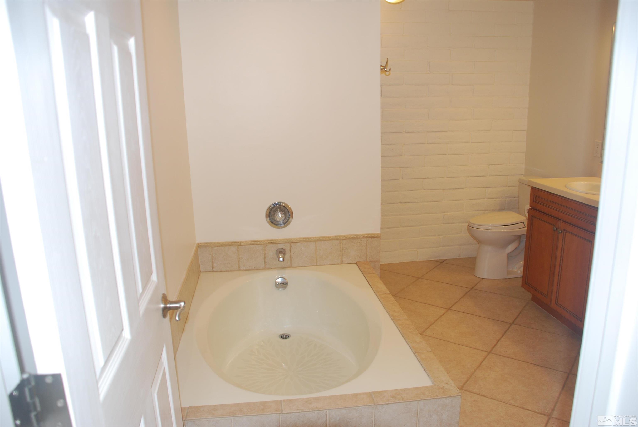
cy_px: 214
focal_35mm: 27
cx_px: 319
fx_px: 479
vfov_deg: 48.0
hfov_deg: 67.3
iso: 200
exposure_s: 1/60
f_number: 3.5
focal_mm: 18
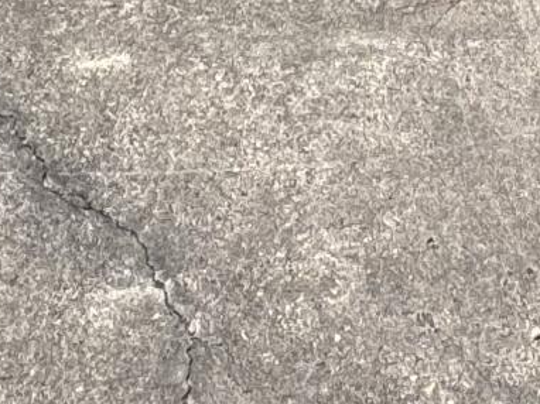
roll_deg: -1.6
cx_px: 380
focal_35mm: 110
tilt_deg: -4.5
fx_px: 1715
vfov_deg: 9.7
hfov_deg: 17.8
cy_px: -876
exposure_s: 1/787
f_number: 2.2
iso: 40
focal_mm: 2.22
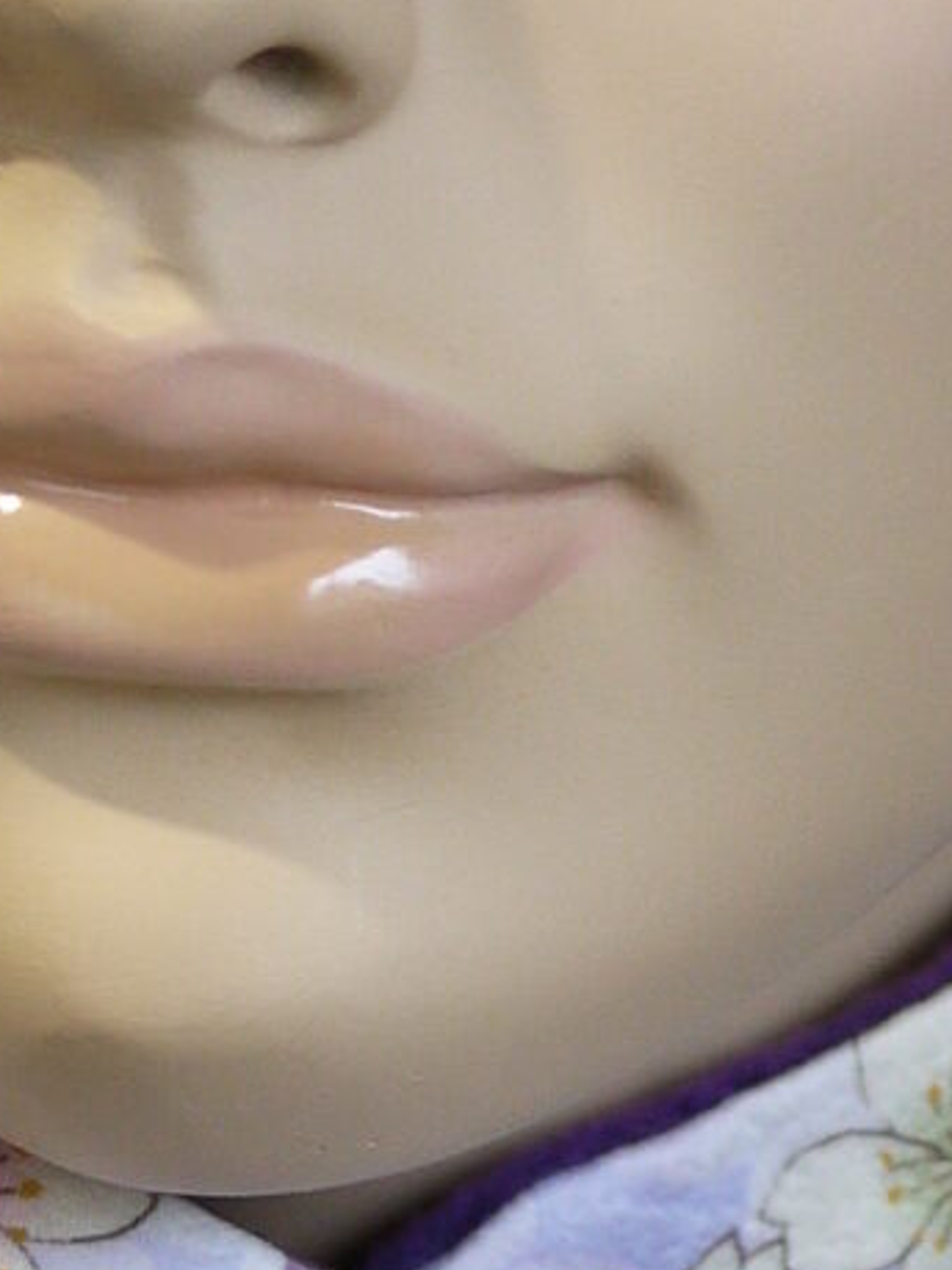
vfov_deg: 5.9
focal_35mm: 335
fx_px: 12290
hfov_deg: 4.4
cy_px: 689
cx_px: 268
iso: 500
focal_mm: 30
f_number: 2.8
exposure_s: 1/60
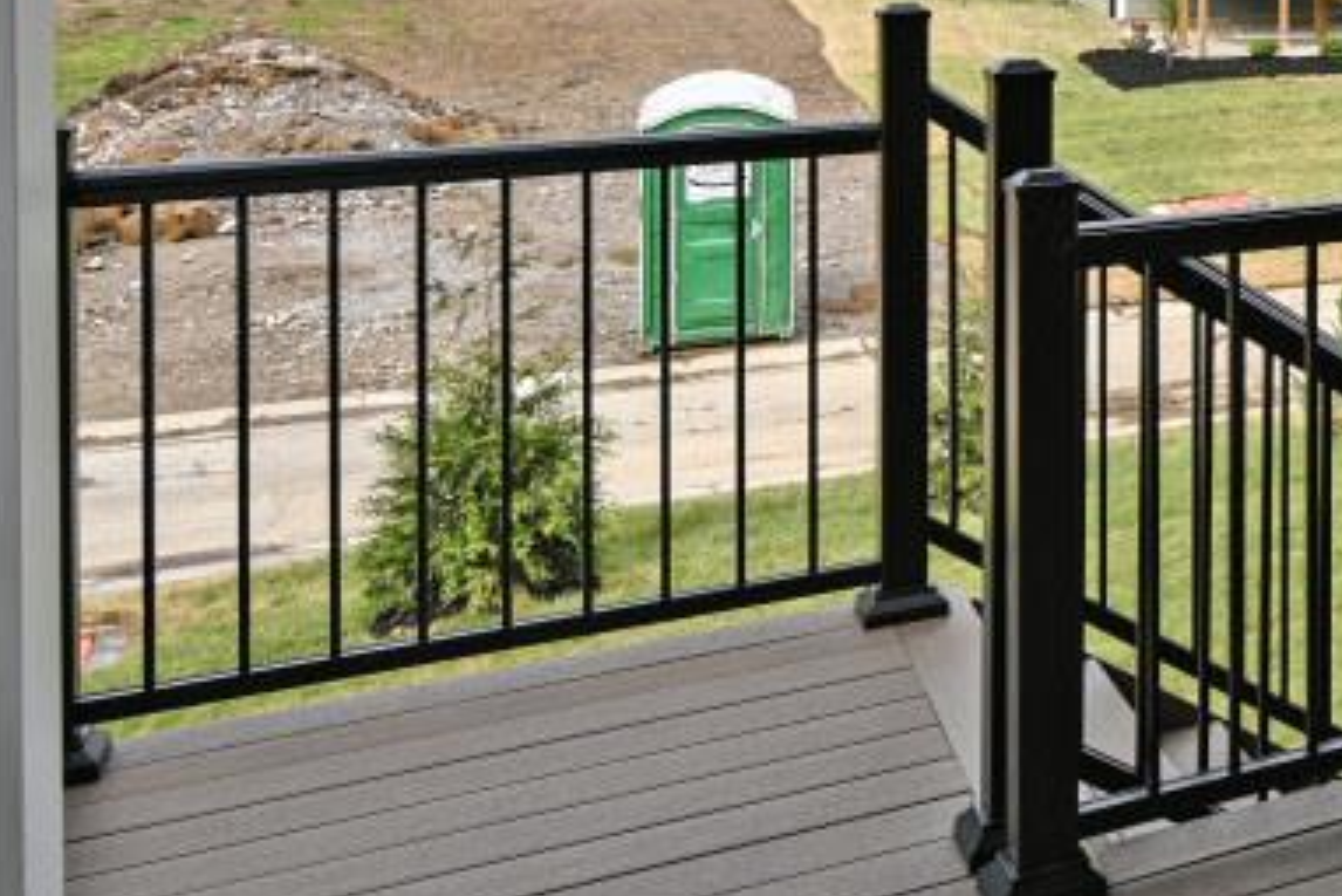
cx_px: 2083
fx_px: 2051
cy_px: -137
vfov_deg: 22.9
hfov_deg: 25.6
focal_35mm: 55
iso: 100
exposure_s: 1/250
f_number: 5.6
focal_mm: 14
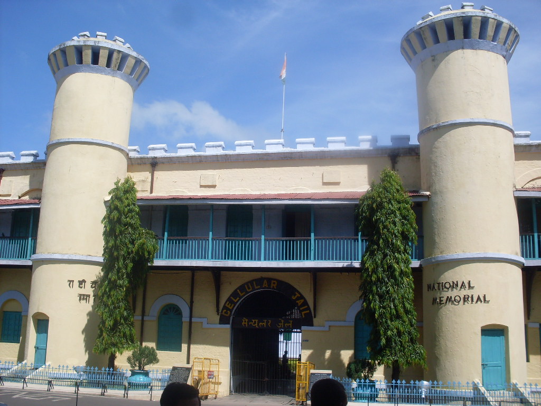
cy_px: 203
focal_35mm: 38
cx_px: 270
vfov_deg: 37.7
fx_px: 594
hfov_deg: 49.0
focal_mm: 6.3
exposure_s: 1/350
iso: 80
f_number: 8.4
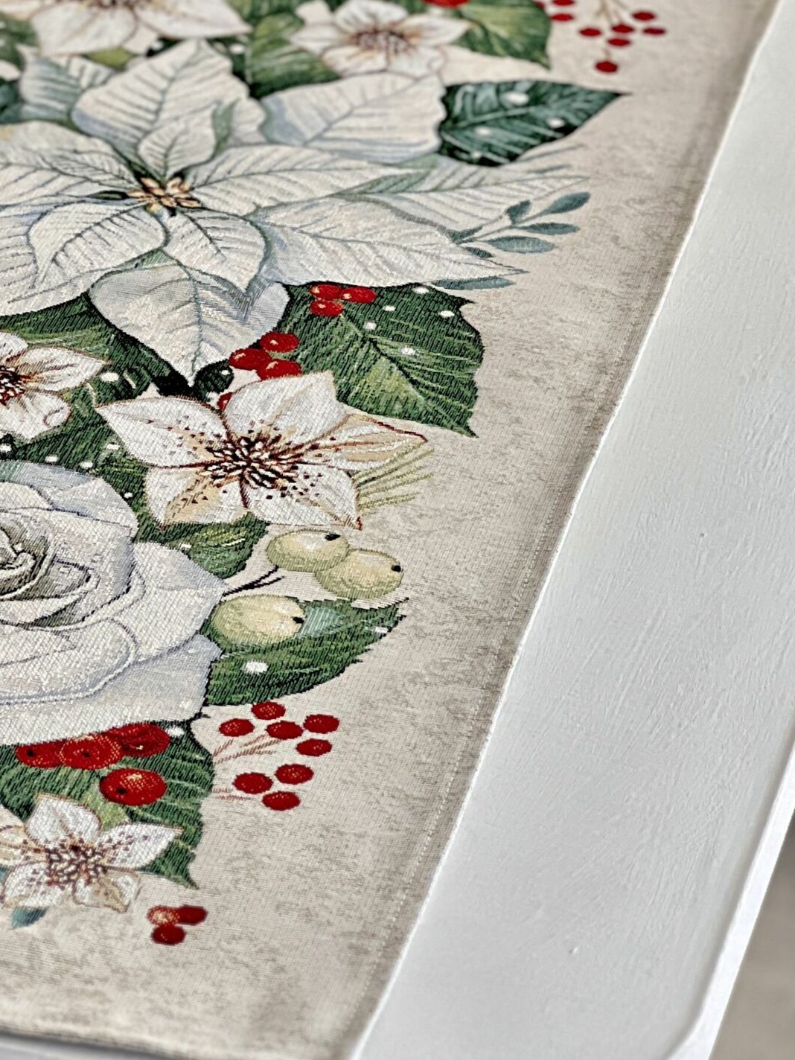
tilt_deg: -28.2
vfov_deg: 11.4
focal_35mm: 173
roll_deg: +0.8
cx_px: 14
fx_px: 5298
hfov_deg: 8.5
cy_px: 157
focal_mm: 9
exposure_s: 1/100
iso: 125
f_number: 2.8
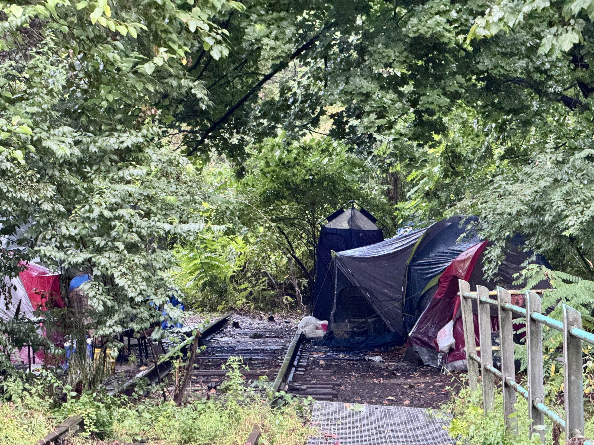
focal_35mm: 120
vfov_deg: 12.3
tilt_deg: +0.1
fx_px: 2059
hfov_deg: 16.4
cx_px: 297
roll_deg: -0.1
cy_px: 222
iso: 800
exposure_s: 1/56
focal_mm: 15.66
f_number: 2.8
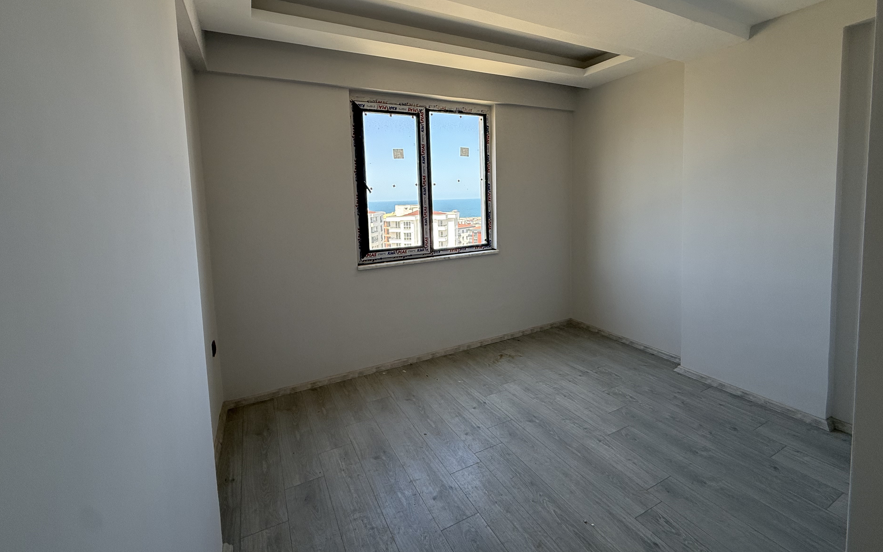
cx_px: 449
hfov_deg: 97.8
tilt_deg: -4.2
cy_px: 228
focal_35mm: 16
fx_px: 385
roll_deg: +1.2
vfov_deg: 70.7
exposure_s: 1/188
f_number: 2.2
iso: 64
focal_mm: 2.22
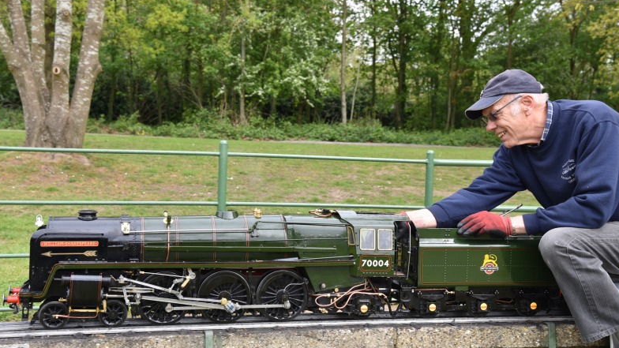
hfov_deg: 43.7
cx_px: 310
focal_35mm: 47
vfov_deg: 25.4
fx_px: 771
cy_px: 192
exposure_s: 1/250
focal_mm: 44
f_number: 5.6
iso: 200
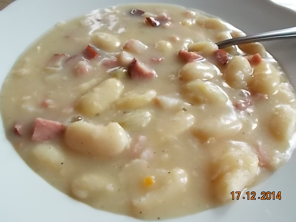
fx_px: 257
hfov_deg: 60.0
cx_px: 148
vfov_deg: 46.8
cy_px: 111
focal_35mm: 30
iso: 200
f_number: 3.4
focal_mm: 5.3
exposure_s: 1/13
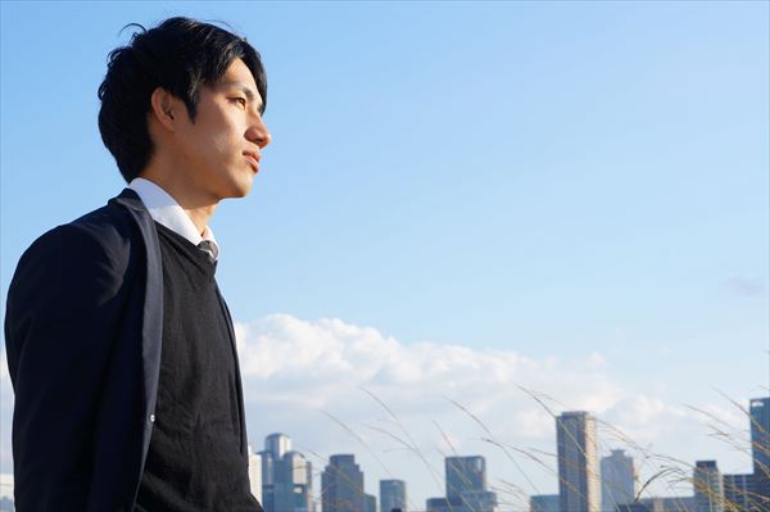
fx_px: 1603
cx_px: 385
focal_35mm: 75
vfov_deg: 18.2
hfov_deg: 27.0
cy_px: 256
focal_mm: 50
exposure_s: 1/160
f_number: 8
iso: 100
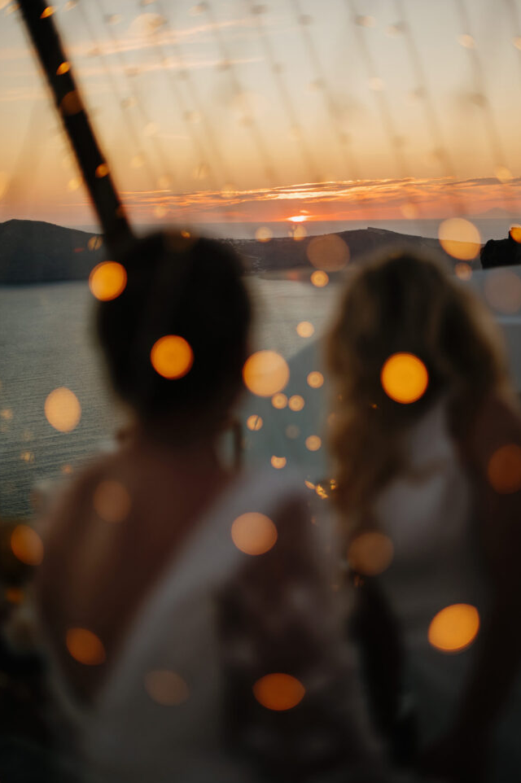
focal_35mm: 60
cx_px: 304
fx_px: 1304
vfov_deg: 33.4
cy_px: 417
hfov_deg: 22.6
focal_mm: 50
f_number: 1.4
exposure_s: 1/400
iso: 100
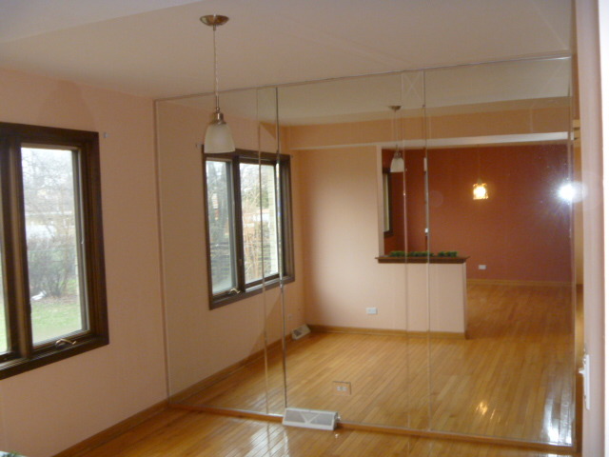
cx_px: 304
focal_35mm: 35
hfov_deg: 52.6
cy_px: 228
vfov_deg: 40.7
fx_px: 616
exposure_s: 1/30
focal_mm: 6.3
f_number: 3.5
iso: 250
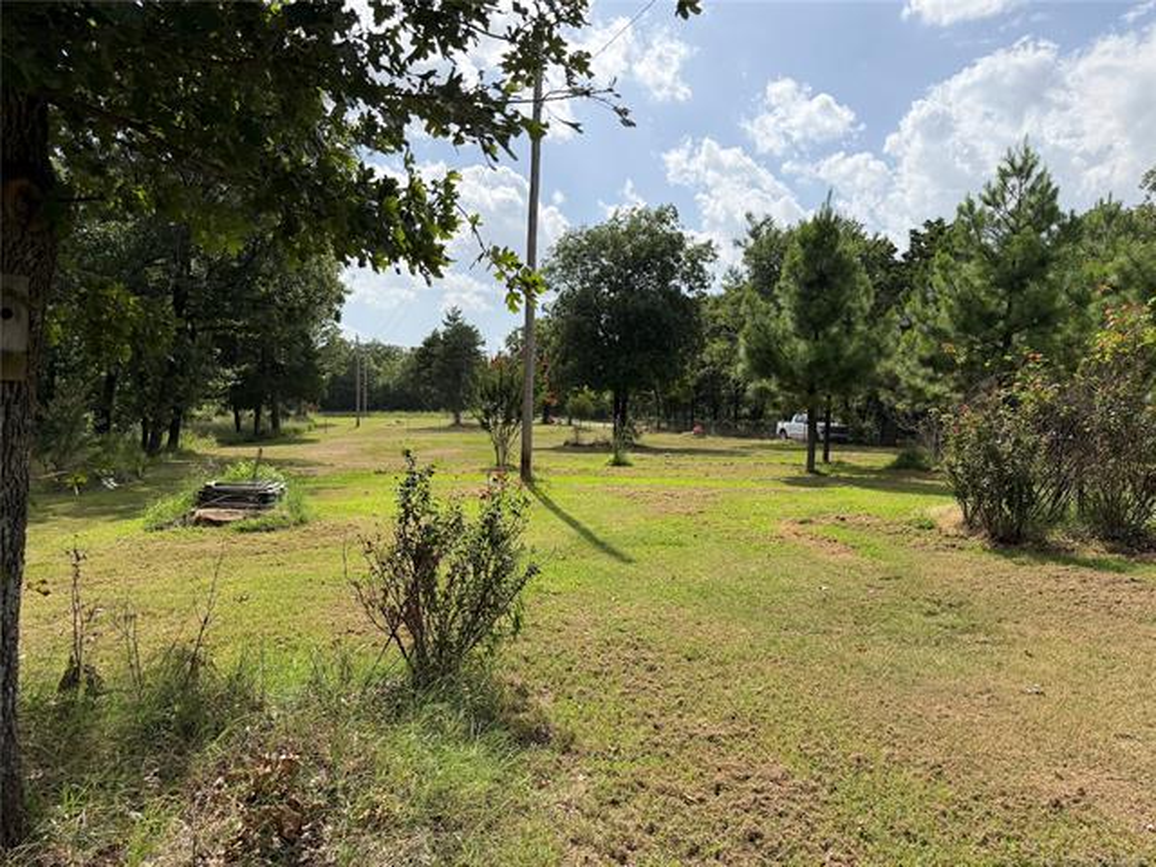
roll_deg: -3.2
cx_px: 578
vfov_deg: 56.8
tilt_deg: -0.5
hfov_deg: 71.6
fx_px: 801
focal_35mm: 24
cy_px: 434
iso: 100
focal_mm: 6.76
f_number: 1.78
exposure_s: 1/6173
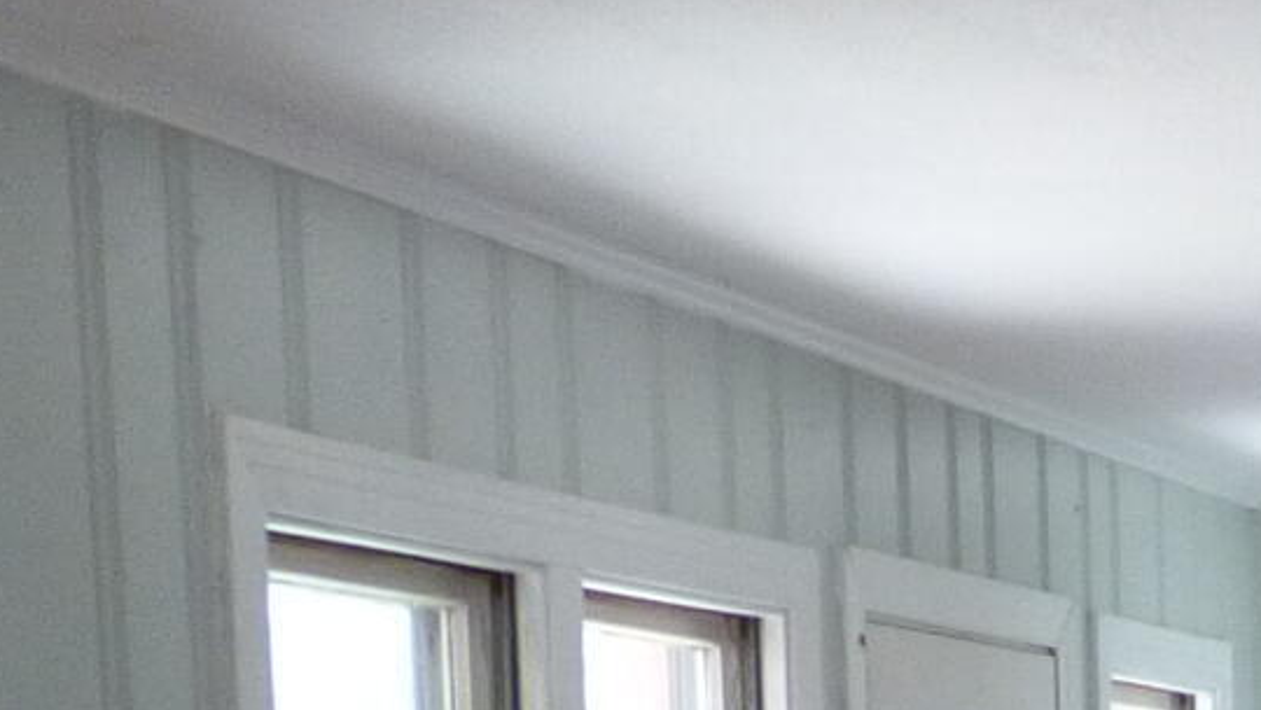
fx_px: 4047
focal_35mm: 121
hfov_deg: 16.2
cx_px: 1880
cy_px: 1420
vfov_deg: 9.4
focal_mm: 3.58
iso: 200
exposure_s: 1/60
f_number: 2.8
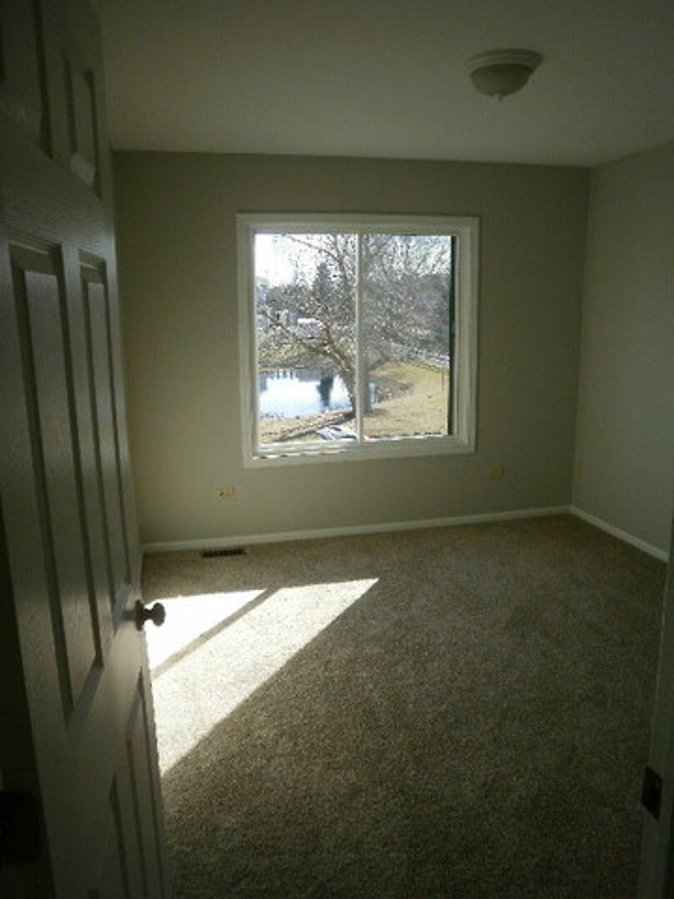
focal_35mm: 26
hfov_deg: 53.1
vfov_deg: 67.3
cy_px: 450
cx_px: 337
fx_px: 675
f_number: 2.6
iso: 100
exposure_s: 1/400
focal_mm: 4.65
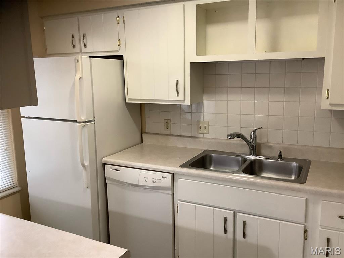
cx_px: 172
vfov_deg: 45.4
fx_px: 308
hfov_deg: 58.4
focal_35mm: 31
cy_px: 129
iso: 200
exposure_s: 1/60
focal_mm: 3.3
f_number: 2.4
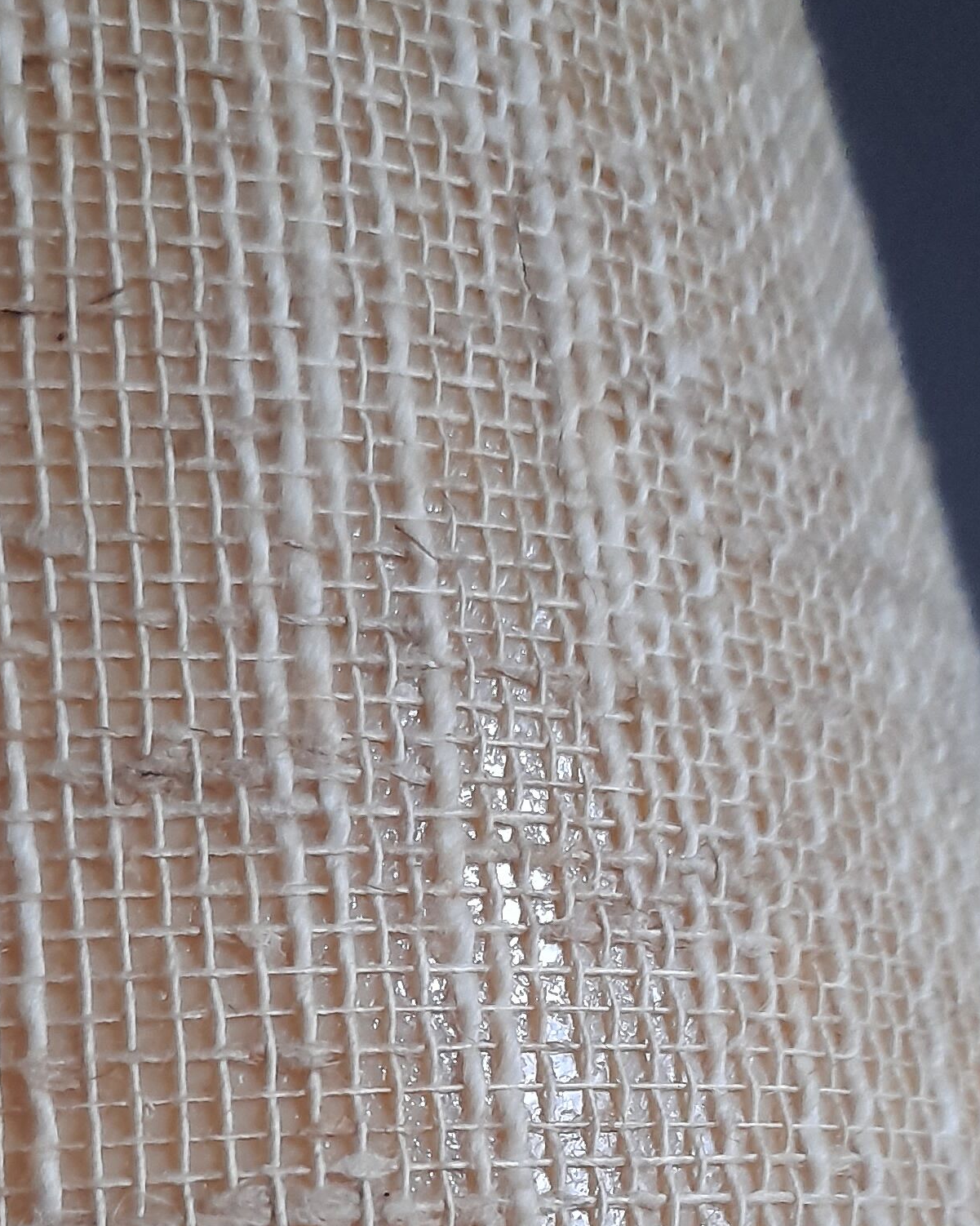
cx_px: 318
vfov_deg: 27.8
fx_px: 2357
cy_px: 1154
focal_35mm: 65
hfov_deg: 23.4
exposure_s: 1/20
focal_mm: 4.6
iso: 640
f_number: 2
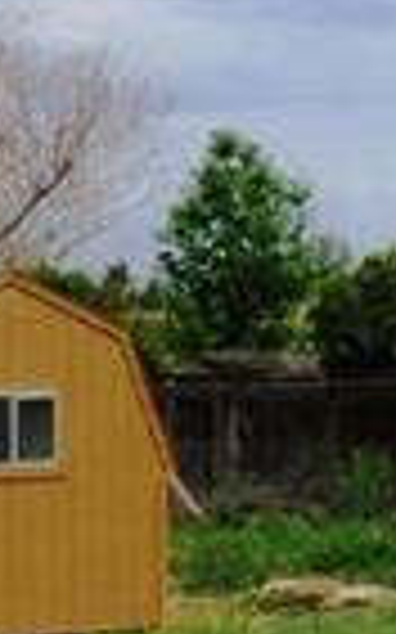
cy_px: 256
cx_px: 864
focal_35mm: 217
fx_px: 3751
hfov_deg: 5.9
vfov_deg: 9.7
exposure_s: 1/1600
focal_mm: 7.79
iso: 100
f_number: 3.7
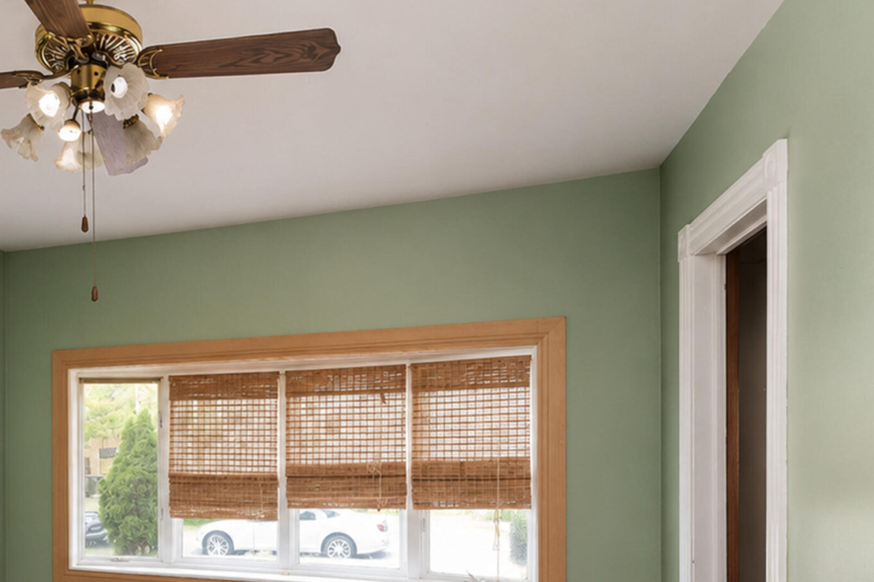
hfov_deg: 57.9
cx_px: 119
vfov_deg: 43.8
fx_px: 680
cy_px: 479
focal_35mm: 28
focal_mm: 10
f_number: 5
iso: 2000
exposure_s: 1/60
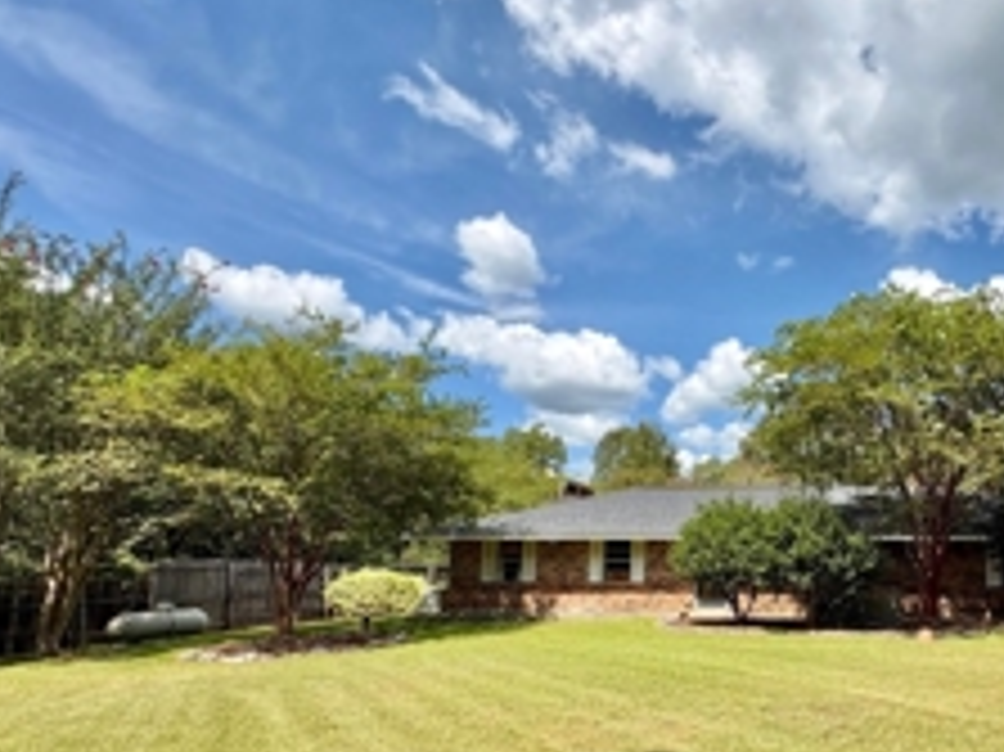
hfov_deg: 68.7
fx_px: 667
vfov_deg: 57.9
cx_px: 763
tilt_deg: +8.3
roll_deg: +0.3
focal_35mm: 23
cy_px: 480
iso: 50
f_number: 2.2
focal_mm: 2.22
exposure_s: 1/1672
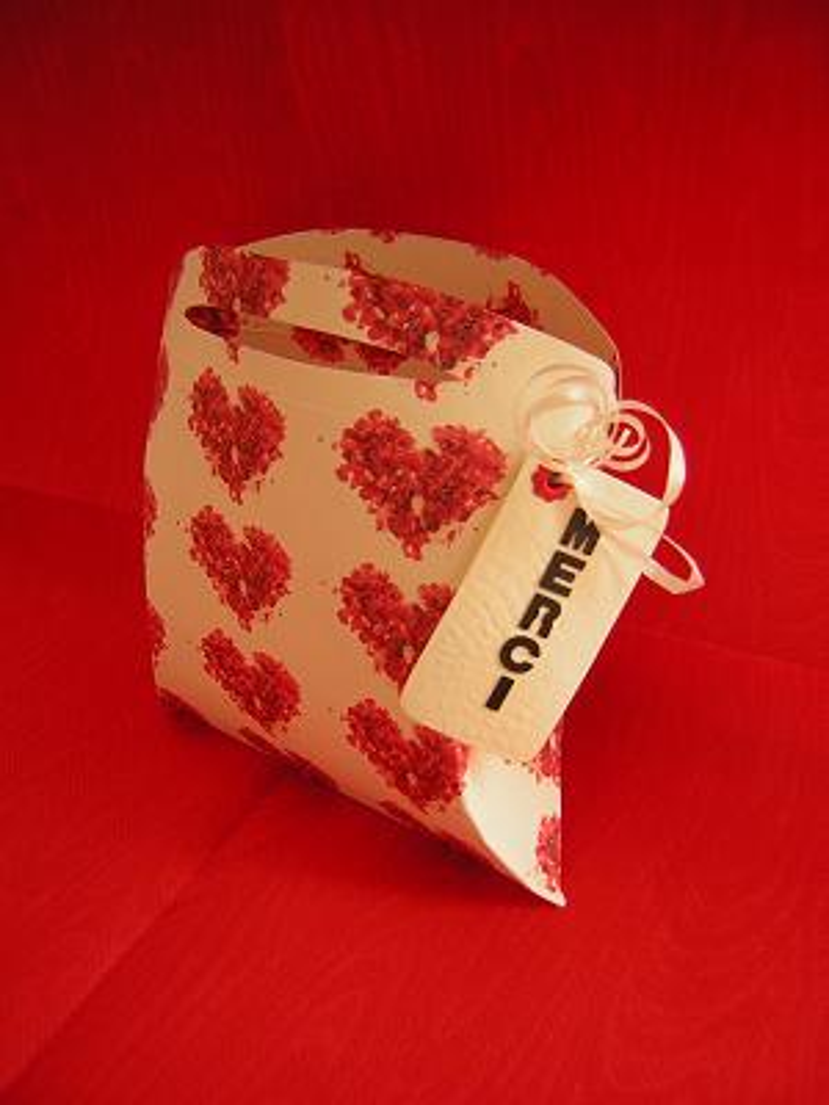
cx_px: 414
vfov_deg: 51.4
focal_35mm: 36
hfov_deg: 39.7
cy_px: 552
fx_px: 1150
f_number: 2.6
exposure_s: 1/32.4
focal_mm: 4.7
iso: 50
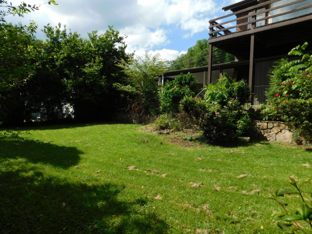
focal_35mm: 23
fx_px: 207
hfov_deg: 73.9
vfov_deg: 58.9
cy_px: 117
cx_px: 156
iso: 125
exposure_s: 1/1250
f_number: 3
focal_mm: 4
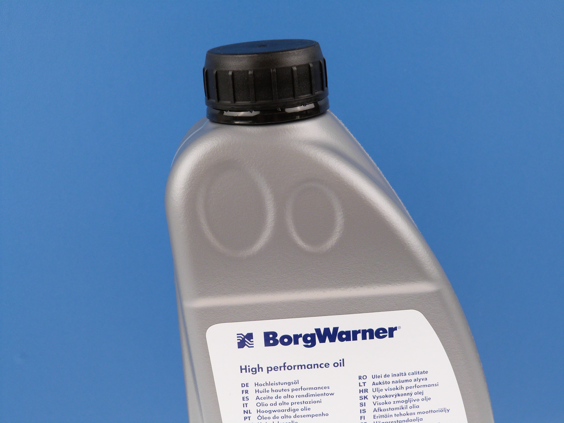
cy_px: 212
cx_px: 282
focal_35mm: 53
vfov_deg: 27.5
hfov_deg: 36.2
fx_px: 864
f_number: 3.2
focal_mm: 9.4
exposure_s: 1/80
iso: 100
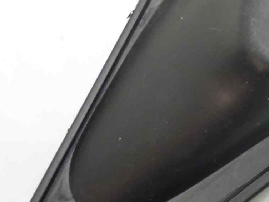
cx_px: 348
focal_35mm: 85
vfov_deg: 17.3
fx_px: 661
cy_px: 69
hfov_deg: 21.0
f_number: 3.3
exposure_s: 1/8
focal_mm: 4.1
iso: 125
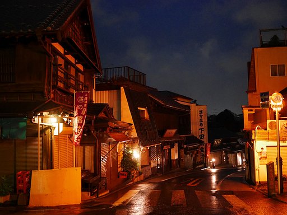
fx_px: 332
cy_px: 108
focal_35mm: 40
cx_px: 144
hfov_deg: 46.8
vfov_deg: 36.0
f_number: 1.7
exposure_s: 1/40
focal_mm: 20
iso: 3200
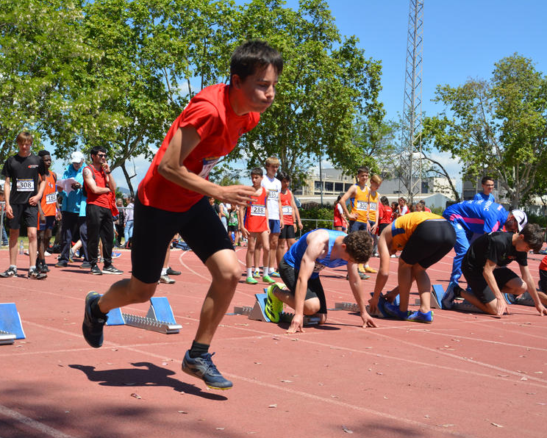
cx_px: 232
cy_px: 220
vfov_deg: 25.6
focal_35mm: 60
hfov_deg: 31.6
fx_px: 965
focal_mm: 35
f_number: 6.3
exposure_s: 1/1600
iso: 400
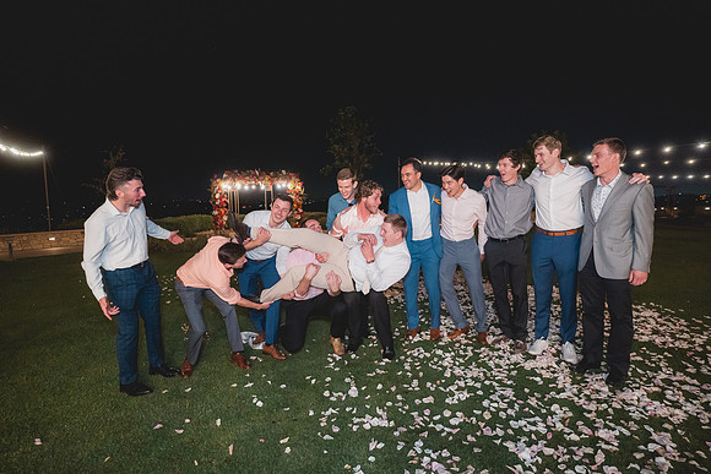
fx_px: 356
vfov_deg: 67.4
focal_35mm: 18
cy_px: 237
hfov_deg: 90.0
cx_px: 356
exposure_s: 1/80
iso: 3200
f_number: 2.8
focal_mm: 18
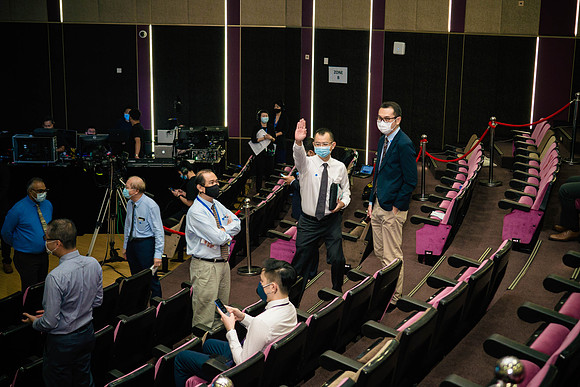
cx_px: 290
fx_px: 855
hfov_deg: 37.5
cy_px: 194
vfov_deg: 25.5
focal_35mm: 53
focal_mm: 25
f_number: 1.8
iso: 1250
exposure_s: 1/100
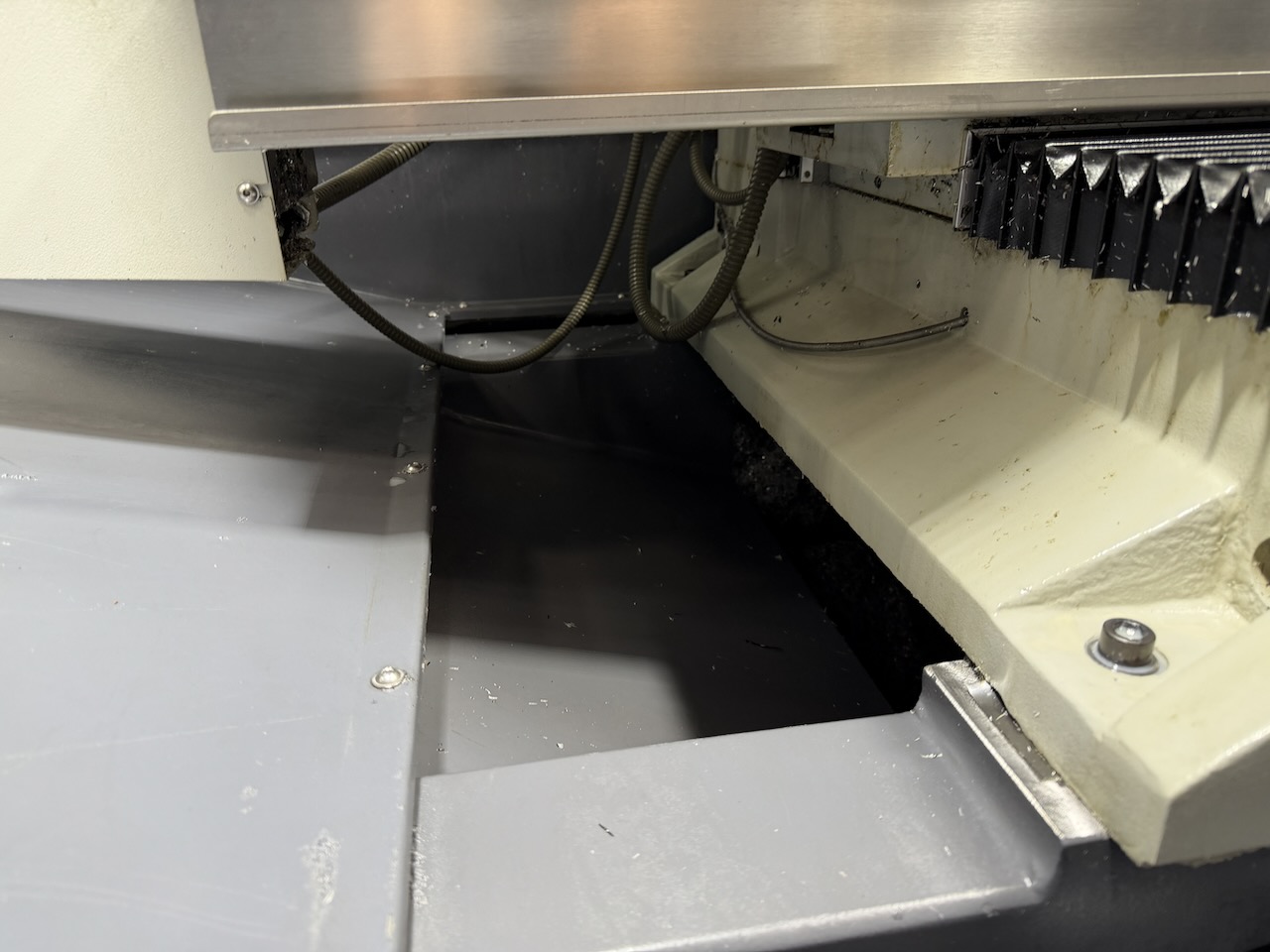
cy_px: 476
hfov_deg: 71.6
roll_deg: +2.5
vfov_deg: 56.8
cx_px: 635
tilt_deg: -24.4
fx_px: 881
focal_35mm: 24
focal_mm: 6.76
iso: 160
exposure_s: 1/60
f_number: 1.78
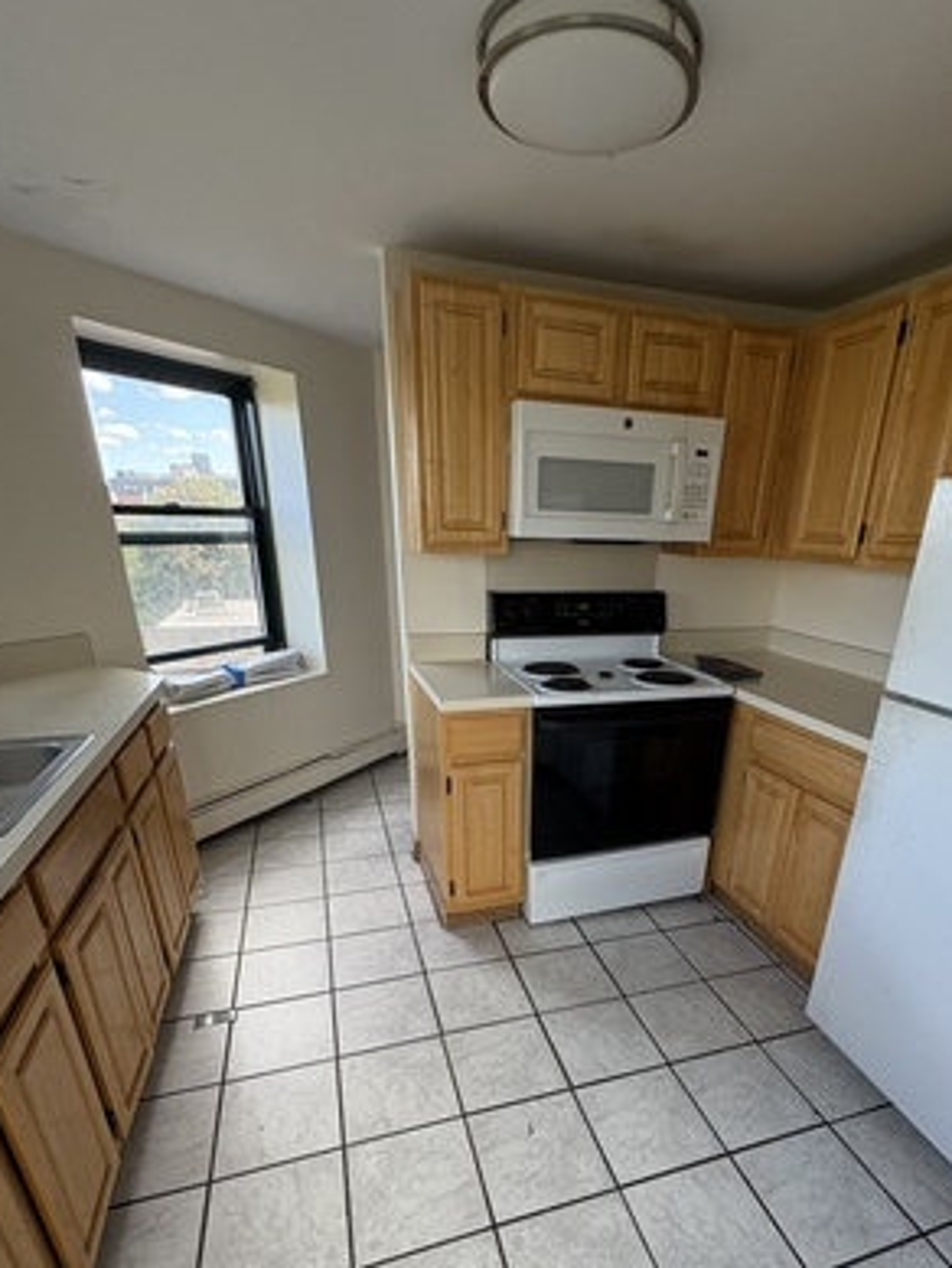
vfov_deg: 85.7
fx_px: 660
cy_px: 805
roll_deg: +0.3
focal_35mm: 18
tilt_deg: -23.6
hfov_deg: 71.3
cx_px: 536
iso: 100
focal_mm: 2.22
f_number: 2.2
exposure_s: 1/99
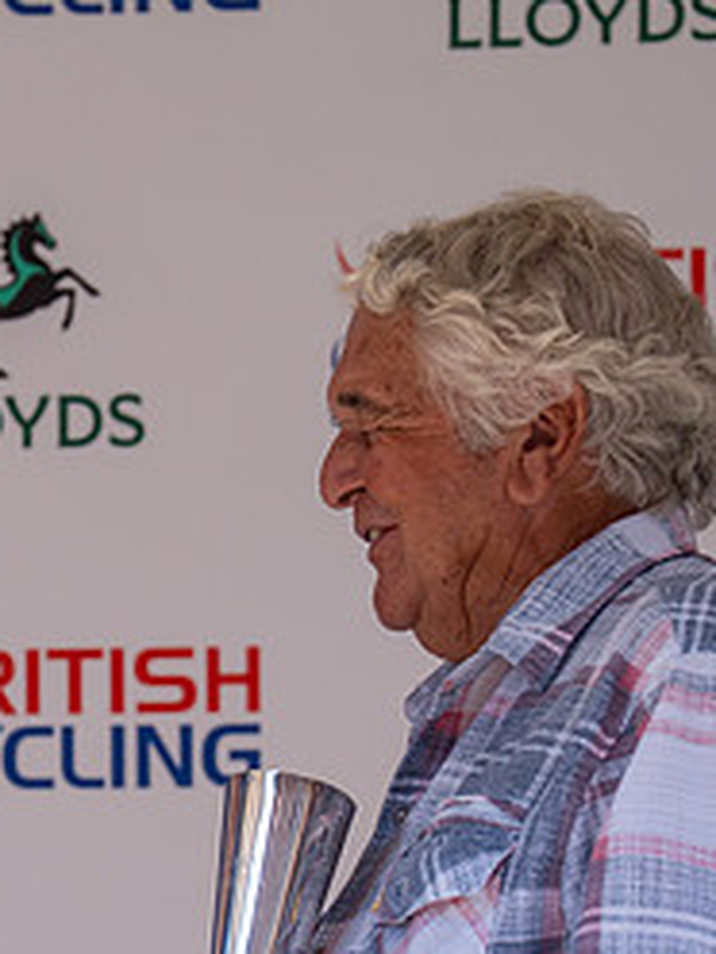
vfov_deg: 4.7
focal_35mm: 421
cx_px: -262
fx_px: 11611
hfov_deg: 3.5
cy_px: 729
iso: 400
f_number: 4
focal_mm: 185
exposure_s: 1/1000
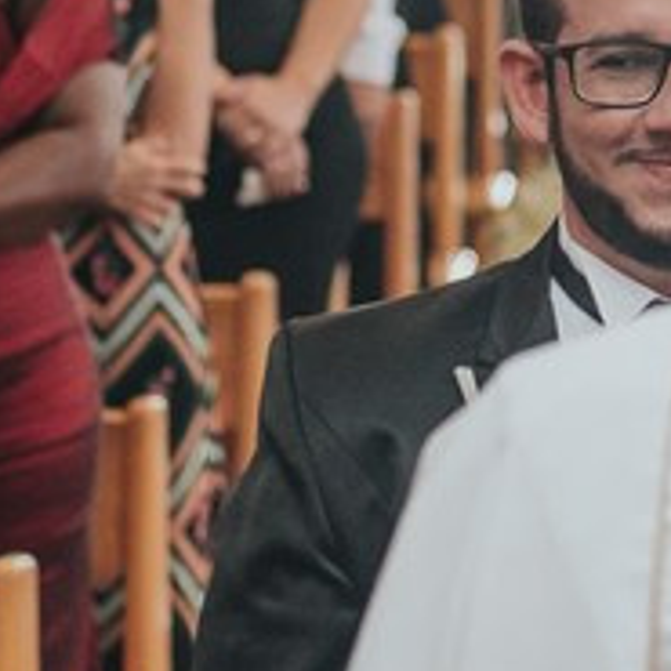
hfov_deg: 6.3
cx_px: 852
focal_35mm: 278
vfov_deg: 6.2
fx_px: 6097
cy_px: -441
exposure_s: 1/200
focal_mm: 50
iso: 1250
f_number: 2.8
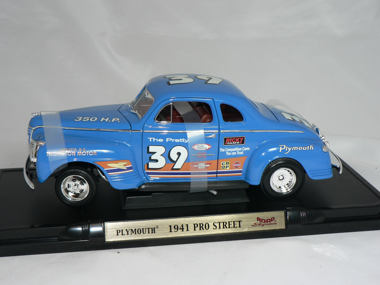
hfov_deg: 35.5
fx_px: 593
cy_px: 142
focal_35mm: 54
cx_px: 190
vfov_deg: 27.0
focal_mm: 9.1
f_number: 2.8
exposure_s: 1/60
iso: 80
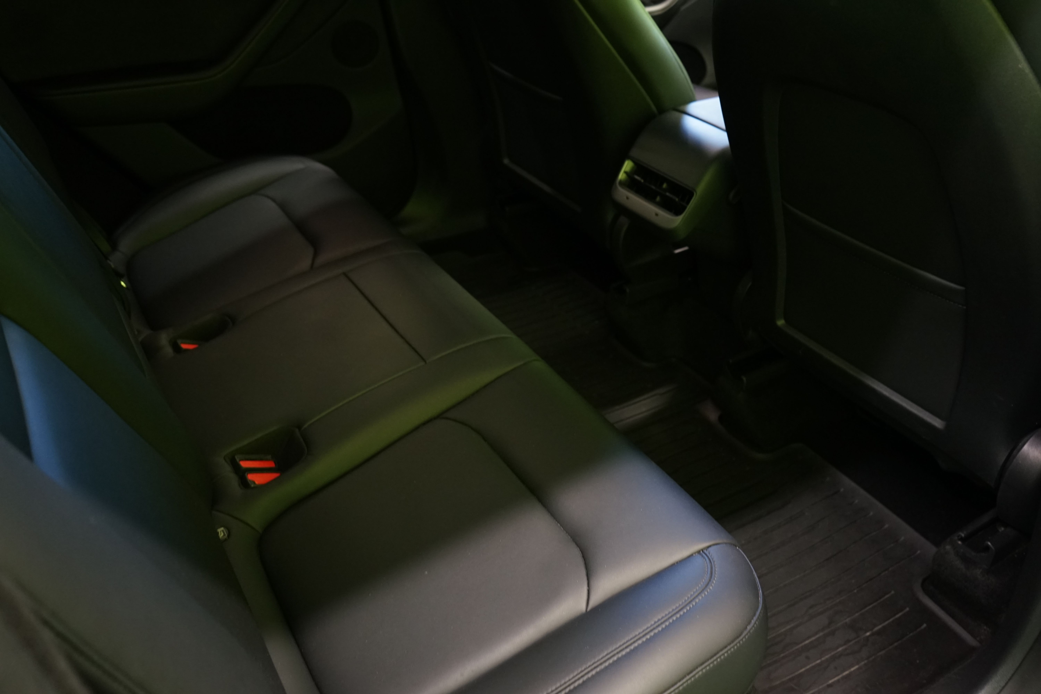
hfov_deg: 63.7
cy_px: 347
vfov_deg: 45.0
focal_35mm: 29
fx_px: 839
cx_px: 520
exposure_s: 1/15
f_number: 5
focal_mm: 29
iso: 2000
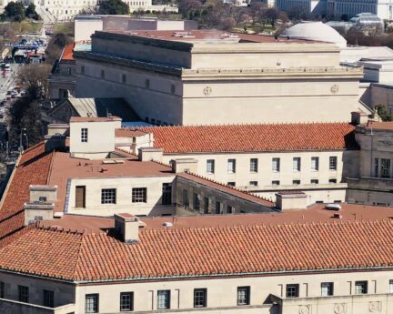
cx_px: -30
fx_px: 1534
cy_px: 96
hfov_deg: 14.3
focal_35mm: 132
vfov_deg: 11.7
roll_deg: -0.9
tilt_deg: -5.8
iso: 20
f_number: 2.8
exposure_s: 1/972
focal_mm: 6.6
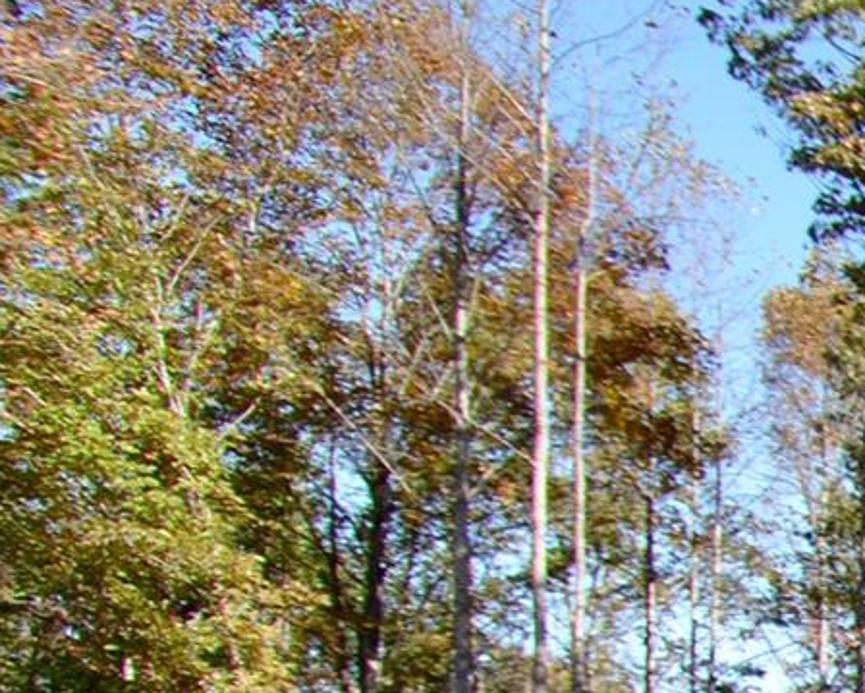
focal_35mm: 77
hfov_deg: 16.1
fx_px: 1973
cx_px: 1913
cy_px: 900
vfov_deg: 18.5
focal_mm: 12
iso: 100
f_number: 6.3
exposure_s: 1/250
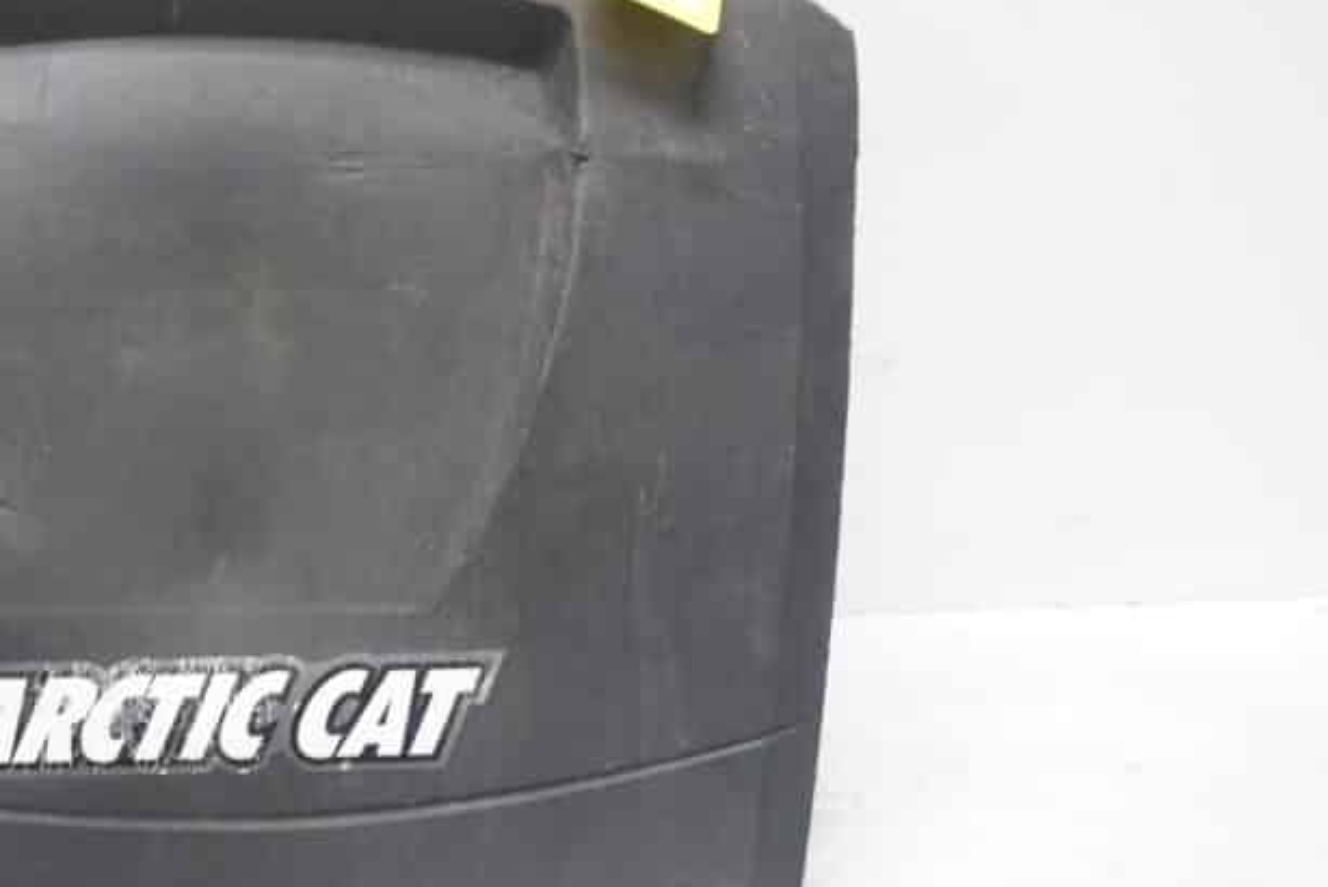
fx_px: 1661
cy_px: 406
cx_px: 225
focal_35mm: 45
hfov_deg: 41.3
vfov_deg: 29.9
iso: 500
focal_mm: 18
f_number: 3.5
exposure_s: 1/60
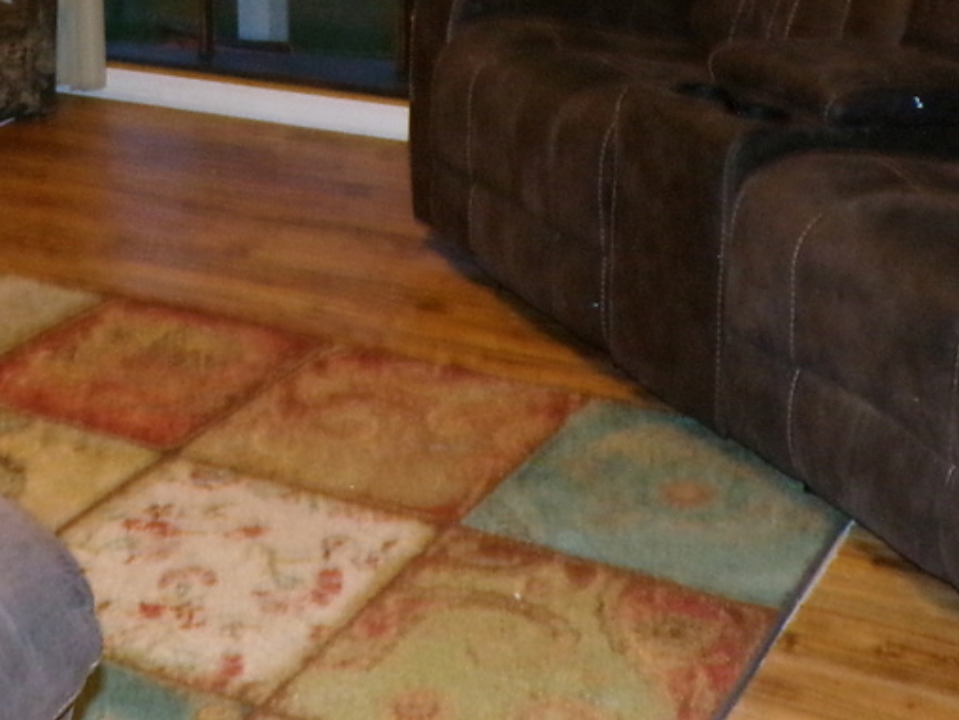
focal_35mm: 68
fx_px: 1884
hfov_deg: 28.3
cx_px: 272
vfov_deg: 20.8
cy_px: -34
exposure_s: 1/17
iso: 640
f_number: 3
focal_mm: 4.3
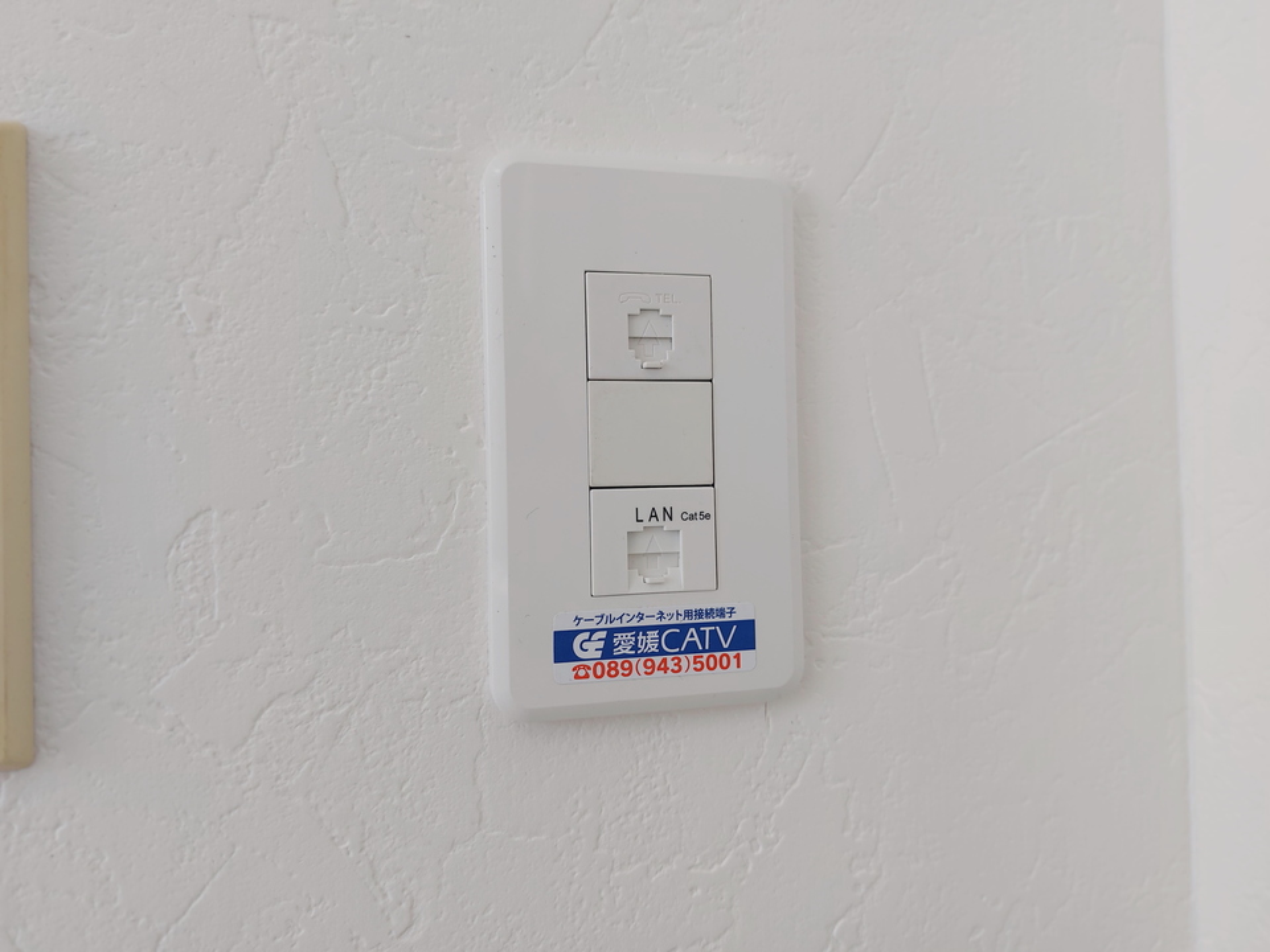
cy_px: 476
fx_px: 881
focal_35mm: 24
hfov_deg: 71.6
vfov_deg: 56.8
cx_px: 635
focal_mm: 5.23
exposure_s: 1/120
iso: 40
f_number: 1.8
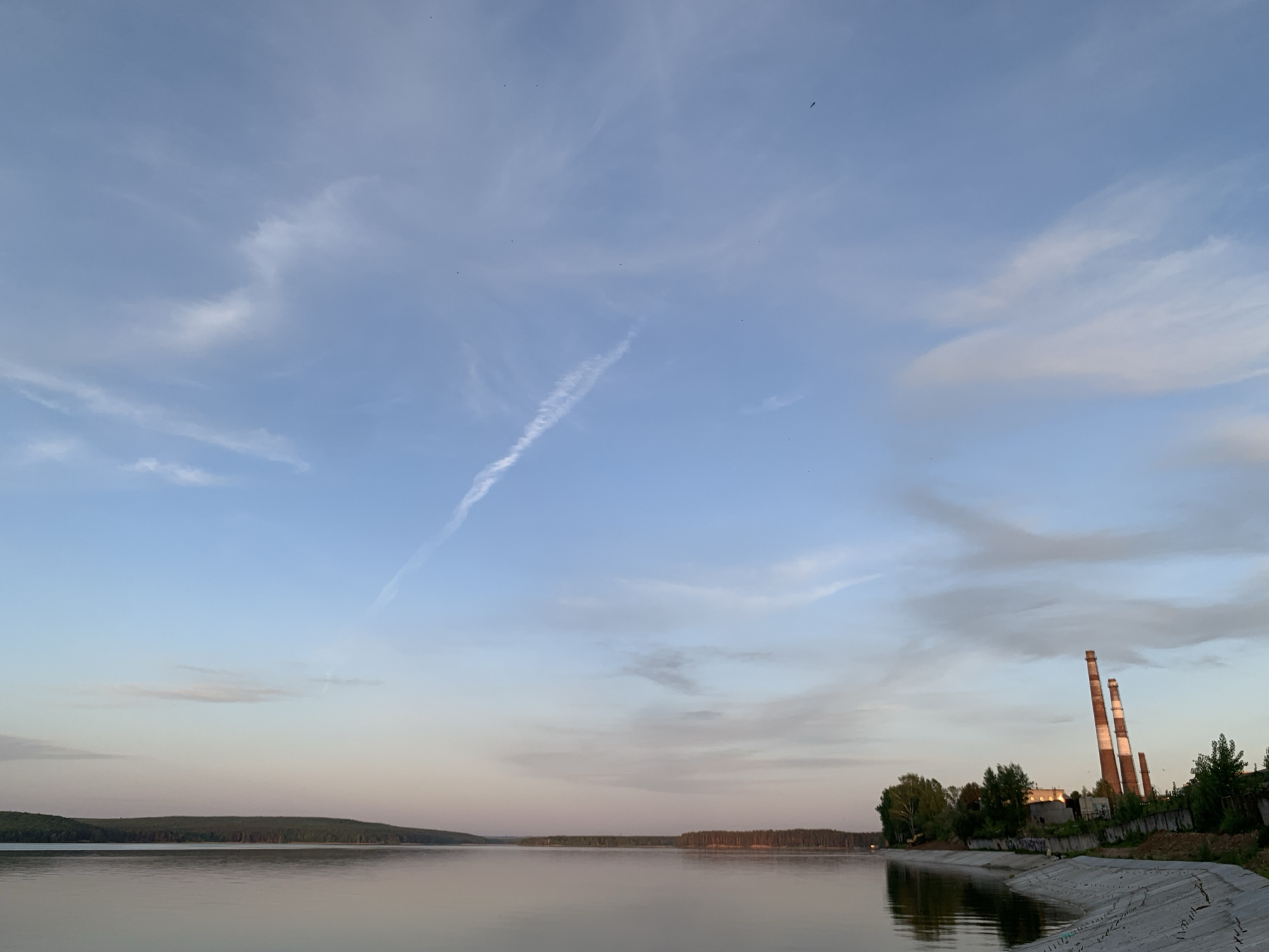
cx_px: 634
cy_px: 476
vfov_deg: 53.1
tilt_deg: +17.2
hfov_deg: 67.3
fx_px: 953
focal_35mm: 26
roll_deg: -0.3
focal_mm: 4.25
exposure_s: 1/396
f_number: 1.8
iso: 25
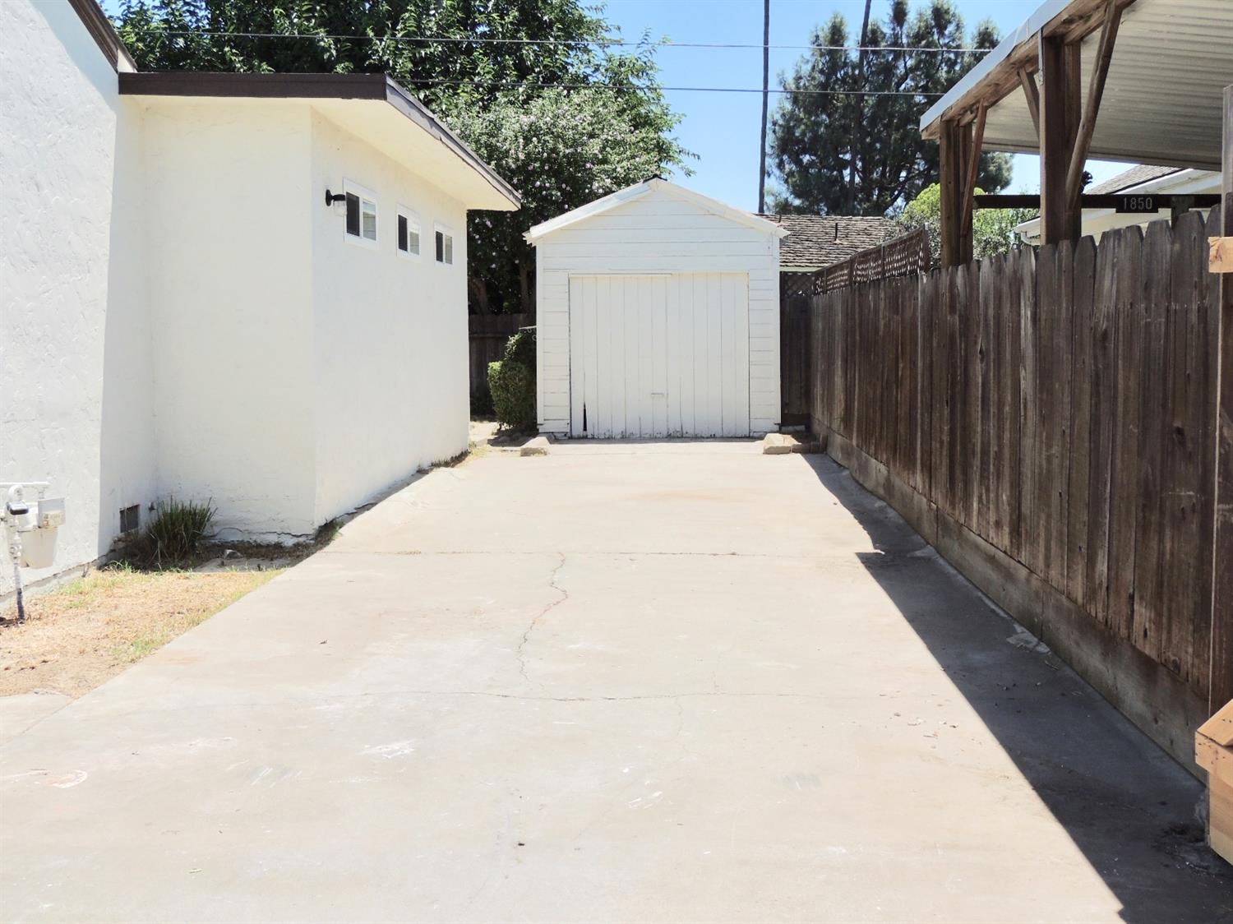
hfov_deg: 46.8
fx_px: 1424
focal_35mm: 40
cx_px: 616
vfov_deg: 35.9
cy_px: 462
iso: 100
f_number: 3.3
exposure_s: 1/1600
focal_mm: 7.1
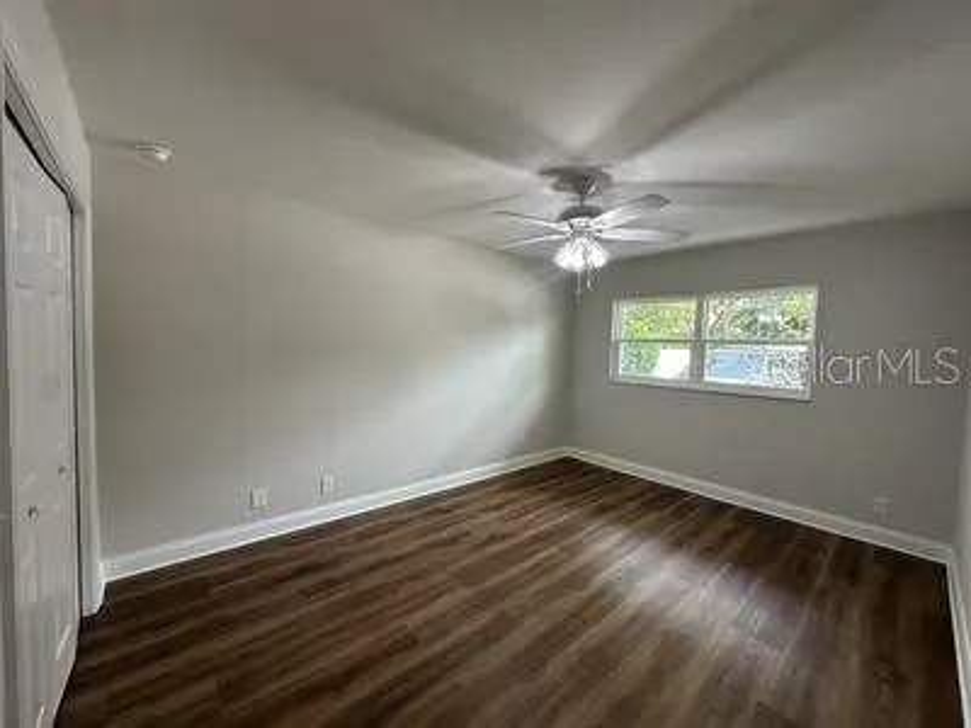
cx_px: 486
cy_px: 364
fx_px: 393
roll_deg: -2.1
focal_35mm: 14
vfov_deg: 85.7
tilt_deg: -2.6
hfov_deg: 102.1
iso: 125
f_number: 2.2
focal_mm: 2.22
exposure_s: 1/120
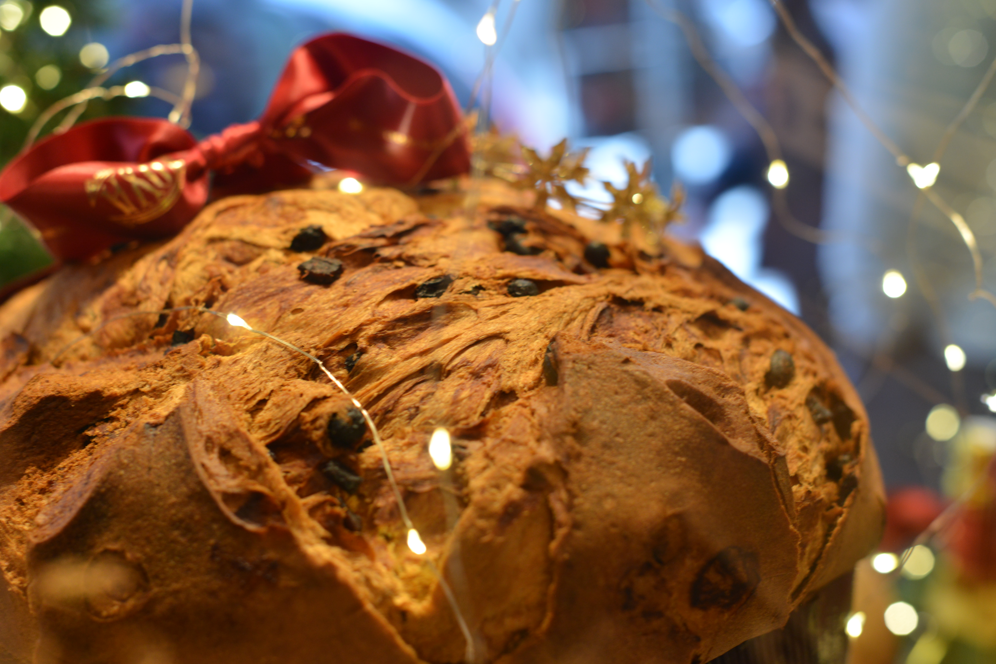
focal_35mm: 50
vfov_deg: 27.0
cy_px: 332
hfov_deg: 39.6
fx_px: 1383
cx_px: 498
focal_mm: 50
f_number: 3.5
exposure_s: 1/50
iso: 640
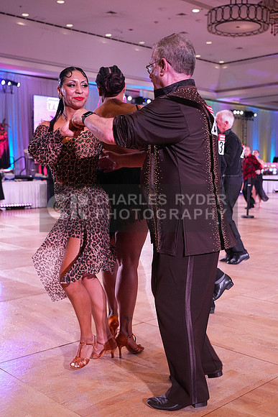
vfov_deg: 47.4
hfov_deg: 32.6
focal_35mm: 41
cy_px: 208
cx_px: 139
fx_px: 475
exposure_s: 1/400
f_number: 4.5
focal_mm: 41
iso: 3200
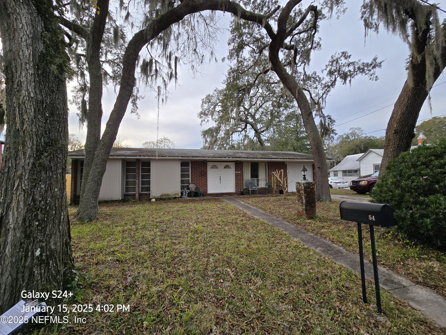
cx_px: 223
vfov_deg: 89.9
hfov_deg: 106.2
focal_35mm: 13
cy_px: 168
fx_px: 167
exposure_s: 1/671
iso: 50
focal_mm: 2.2
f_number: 2.2
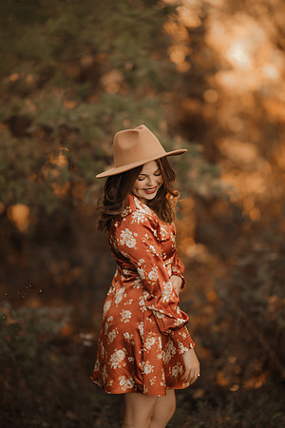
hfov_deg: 13.0
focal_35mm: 105
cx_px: 142
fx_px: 1247
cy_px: 214
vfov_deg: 19.5
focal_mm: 105
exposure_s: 1/200
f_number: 1.6
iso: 125
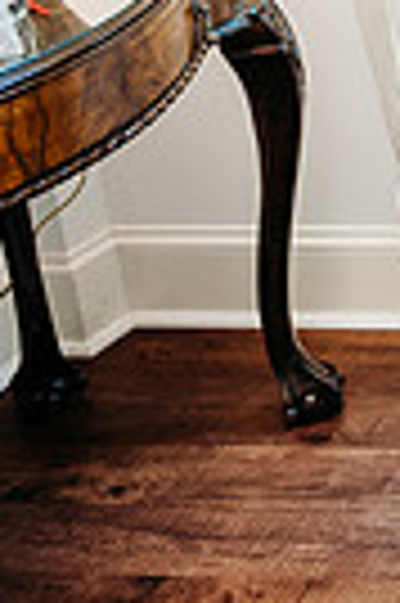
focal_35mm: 104
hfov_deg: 10.8
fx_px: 1738
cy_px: -11
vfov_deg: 19.1
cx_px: 1007
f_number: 2.5
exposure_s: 1/160
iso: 320
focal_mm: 24
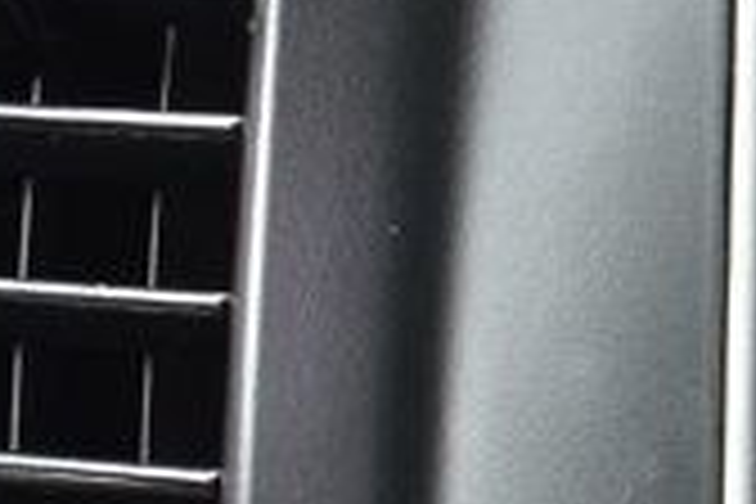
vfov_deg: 6.0
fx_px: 4810
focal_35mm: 229
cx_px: 1809
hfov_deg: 8.3
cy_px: 279
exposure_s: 1/40
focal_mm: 25
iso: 400
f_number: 7.1
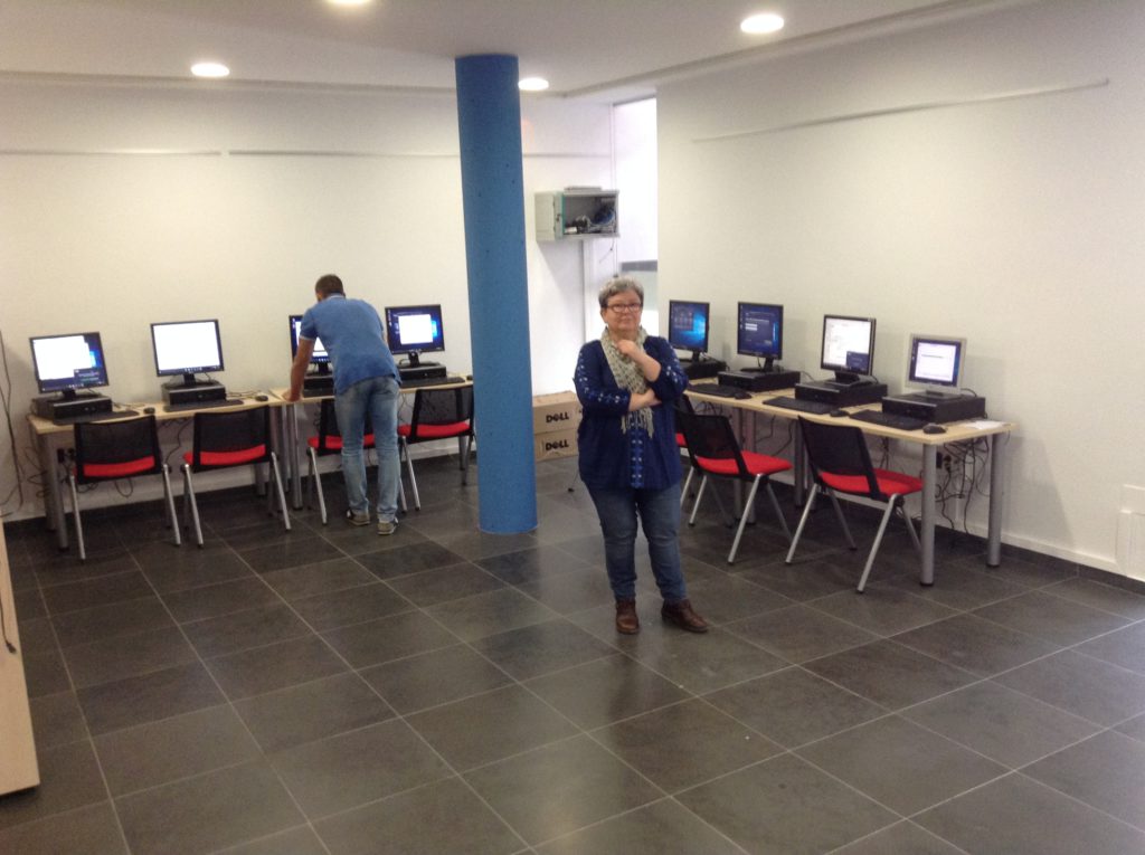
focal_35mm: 33
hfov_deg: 55.4
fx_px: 1090
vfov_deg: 42.8
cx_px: 572
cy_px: 428
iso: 100
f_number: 2.4
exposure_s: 1/24
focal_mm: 3.3
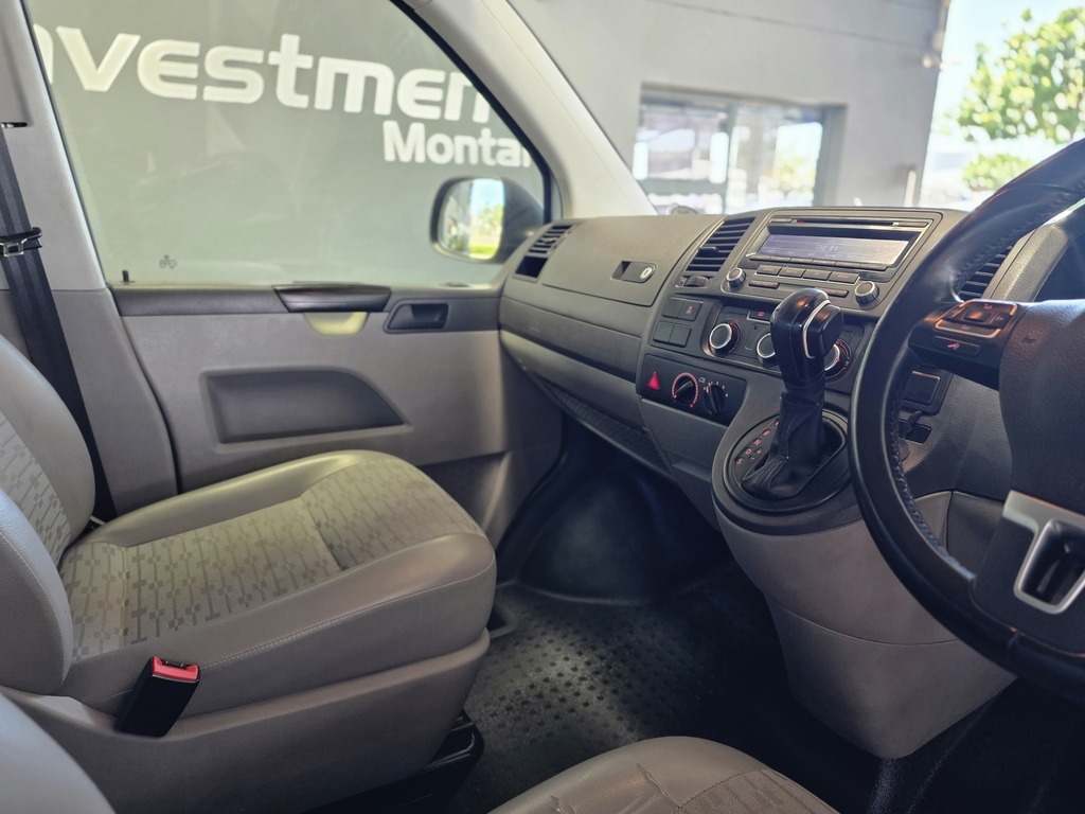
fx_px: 721
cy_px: 407
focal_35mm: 23
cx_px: 542
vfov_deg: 58.9
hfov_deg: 73.9
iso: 200
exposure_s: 1/100
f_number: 1.7
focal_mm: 6.25
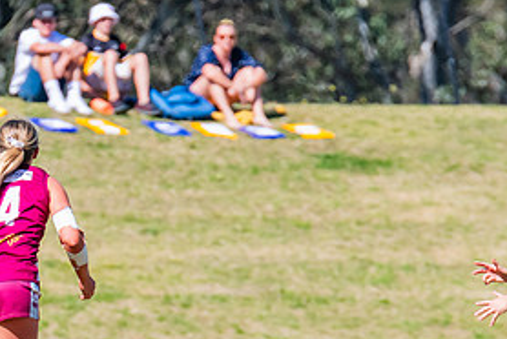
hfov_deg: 1.7
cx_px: -72
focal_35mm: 1227
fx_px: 17298
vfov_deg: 1.1
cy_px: 264
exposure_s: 1/1600
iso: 800
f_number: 9
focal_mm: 420
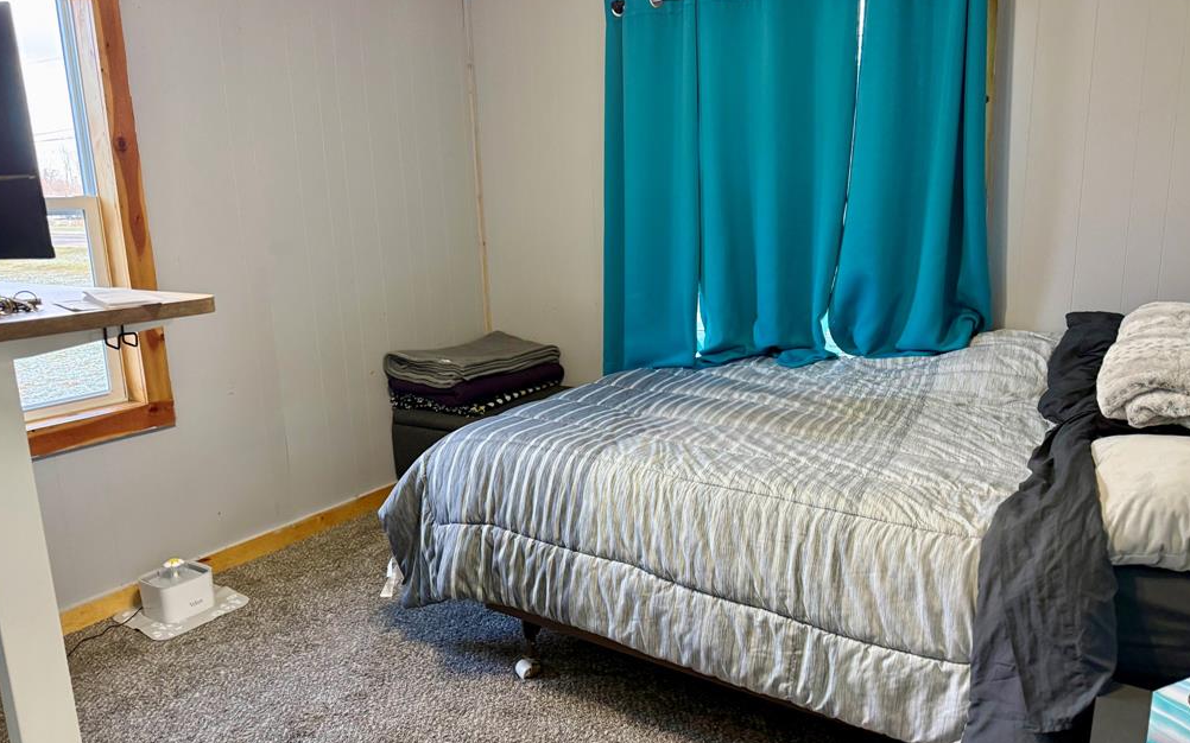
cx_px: 597
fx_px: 843
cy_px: 369
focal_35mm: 26
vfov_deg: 47.6
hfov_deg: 70.4
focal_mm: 6.76
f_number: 1.8
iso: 320
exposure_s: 1/120
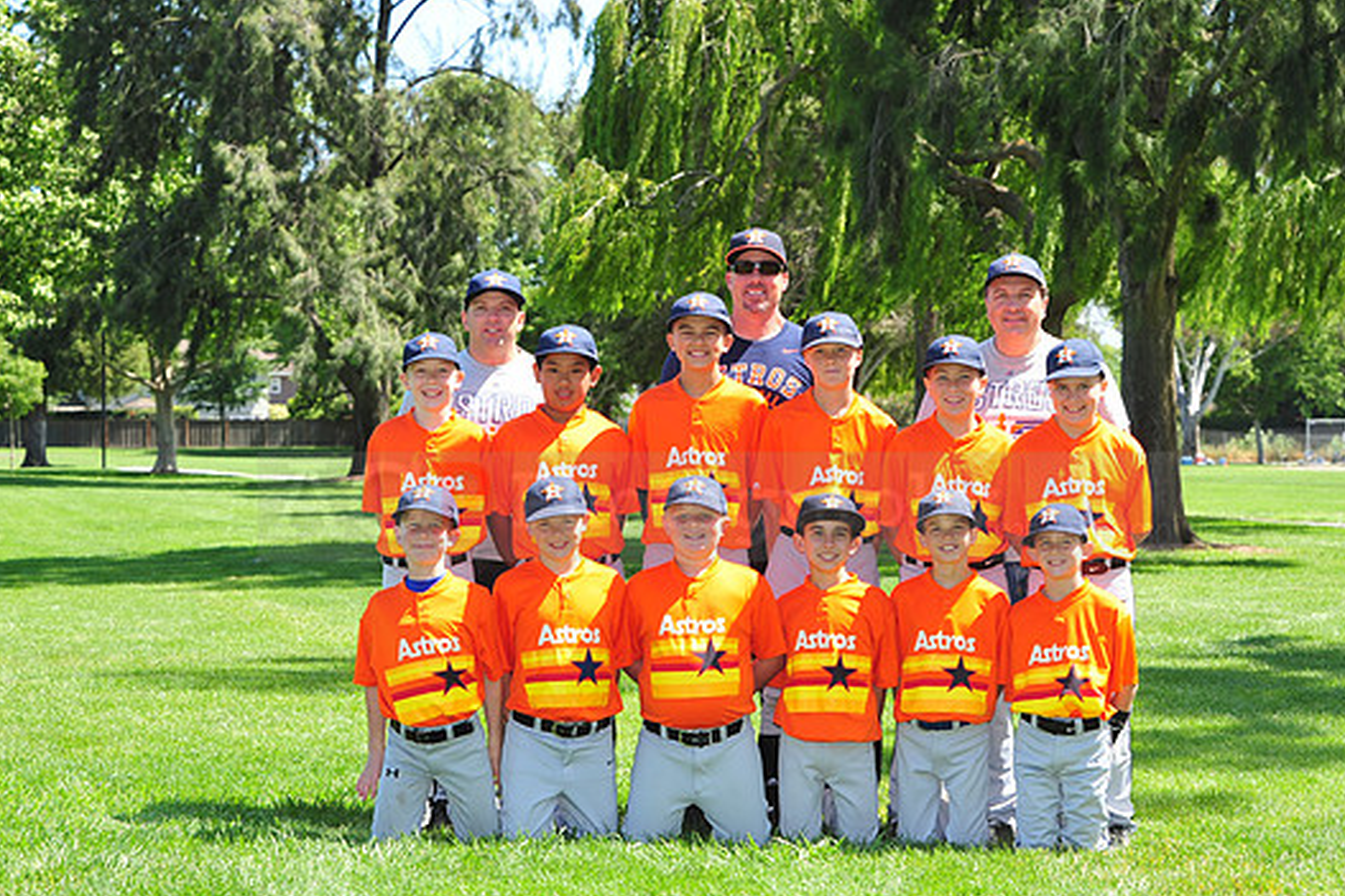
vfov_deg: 15.5
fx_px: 3287
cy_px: 485
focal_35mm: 88
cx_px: 687
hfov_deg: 23.1
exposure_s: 1/250
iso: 200
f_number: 7.1
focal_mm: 80
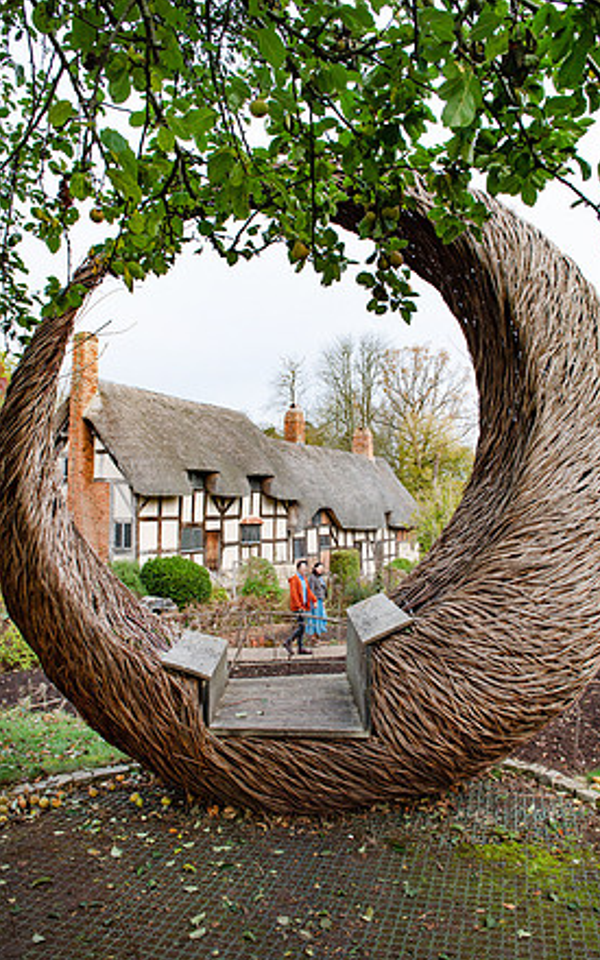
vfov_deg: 72.5
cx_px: 325
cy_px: 473
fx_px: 654
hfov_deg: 49.2
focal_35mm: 25
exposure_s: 1/250
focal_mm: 24
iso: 320
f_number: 7.1
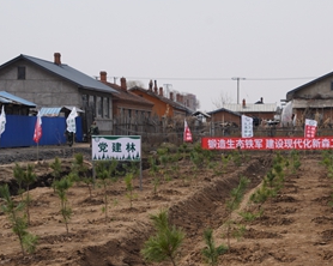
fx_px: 758
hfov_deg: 24.1
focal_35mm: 77
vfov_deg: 19.8
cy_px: 174
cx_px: 296
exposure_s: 1/800
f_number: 7.1
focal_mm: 38
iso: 200
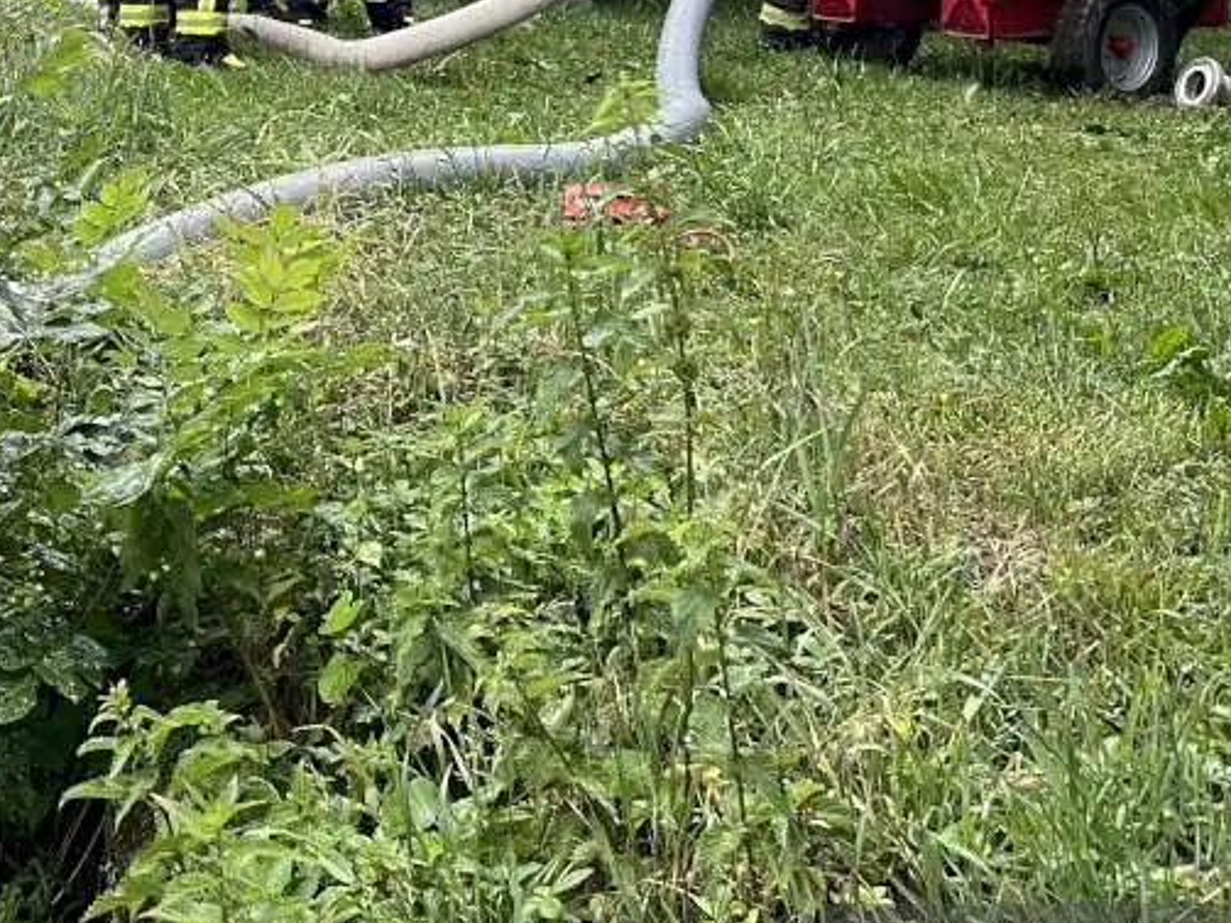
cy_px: -93
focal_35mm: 62
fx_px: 2204
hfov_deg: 28.8
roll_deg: -3.5
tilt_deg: -1.9
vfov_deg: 22.3
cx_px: -54
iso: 160
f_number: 1.6
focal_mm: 5.1
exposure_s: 1/60
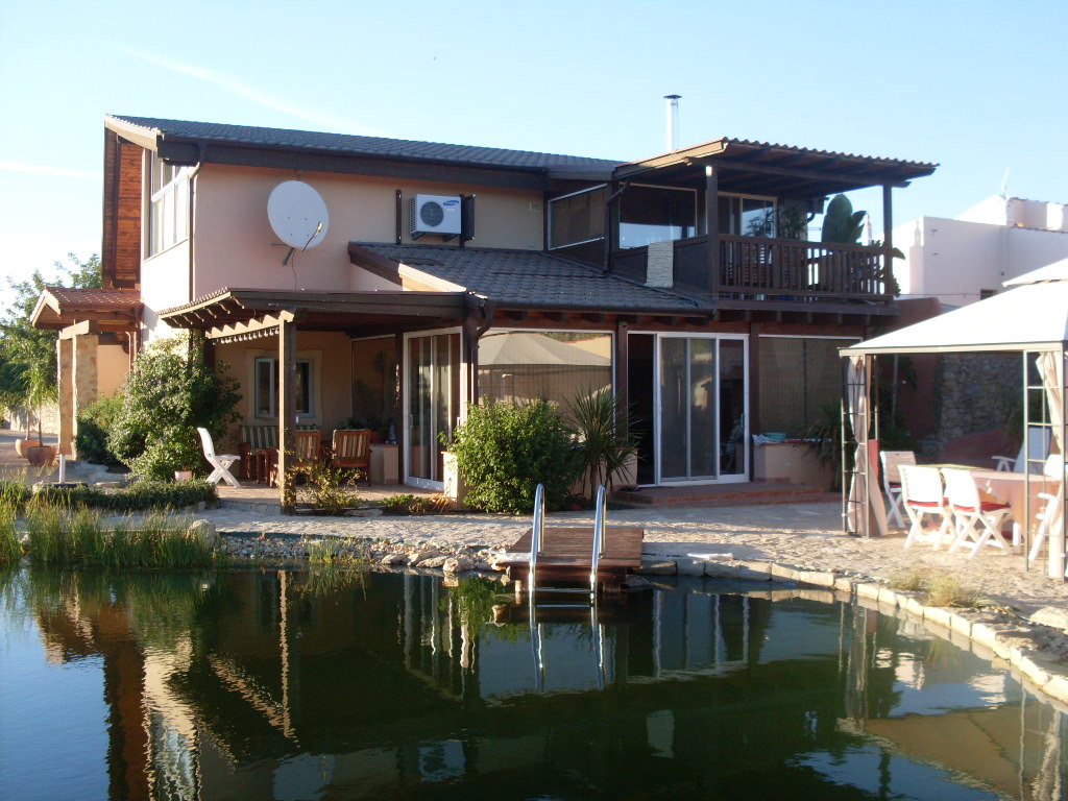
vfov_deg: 37.7
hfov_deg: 49.0
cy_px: 400
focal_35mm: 38
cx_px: 534
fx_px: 1172
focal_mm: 6.3
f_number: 2.8
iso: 80
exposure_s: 1/350
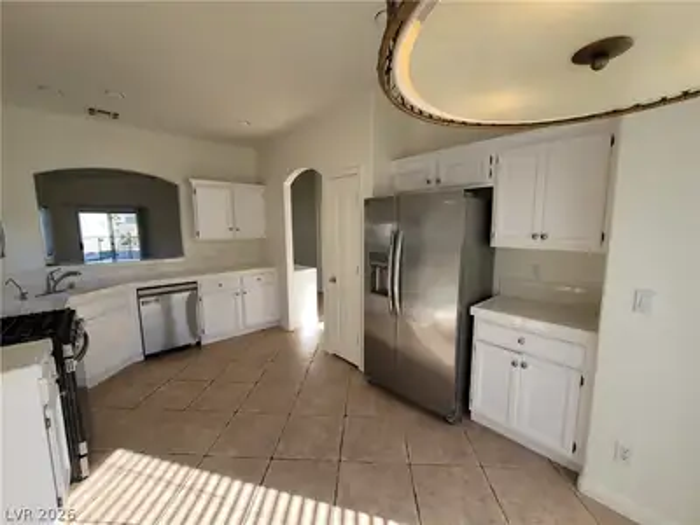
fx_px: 263
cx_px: 350
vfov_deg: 89.9
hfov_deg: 106.2
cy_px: 262
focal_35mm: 13
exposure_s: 1/312
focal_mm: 2.2
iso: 64
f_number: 2.2
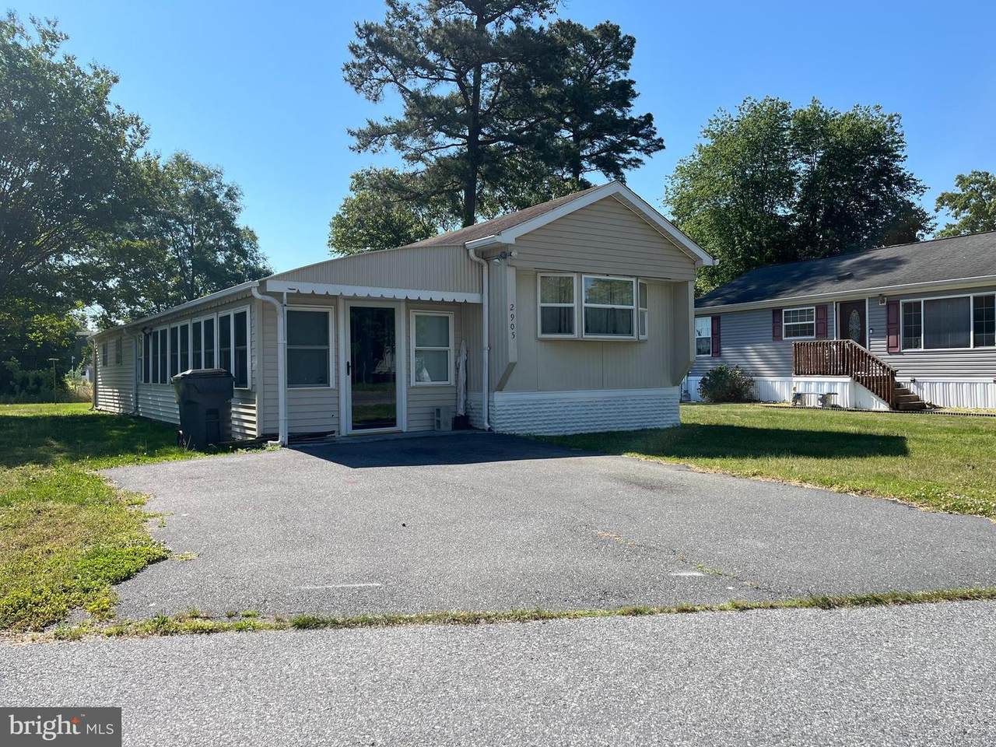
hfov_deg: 67.3
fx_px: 748
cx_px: 498
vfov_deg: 53.1
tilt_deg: -0.8
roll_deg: +1.3
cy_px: 374
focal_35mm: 26
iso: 50
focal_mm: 5.1
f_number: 1.6
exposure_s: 1/2755
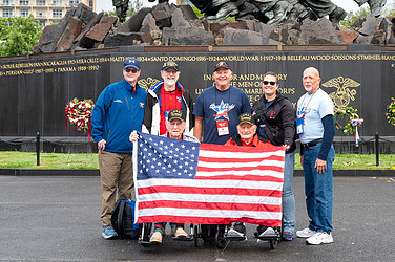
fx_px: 778
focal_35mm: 71
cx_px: 216
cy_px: 84
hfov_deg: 28.5
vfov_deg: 19.1
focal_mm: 46
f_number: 6.3
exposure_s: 1/100
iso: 280
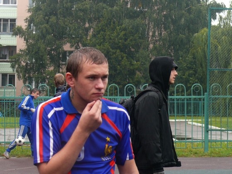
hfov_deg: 15.2
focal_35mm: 130
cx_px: 116
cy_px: 87
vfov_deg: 11.4
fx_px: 871
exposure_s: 1/100
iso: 100
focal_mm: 15.4
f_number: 3.2
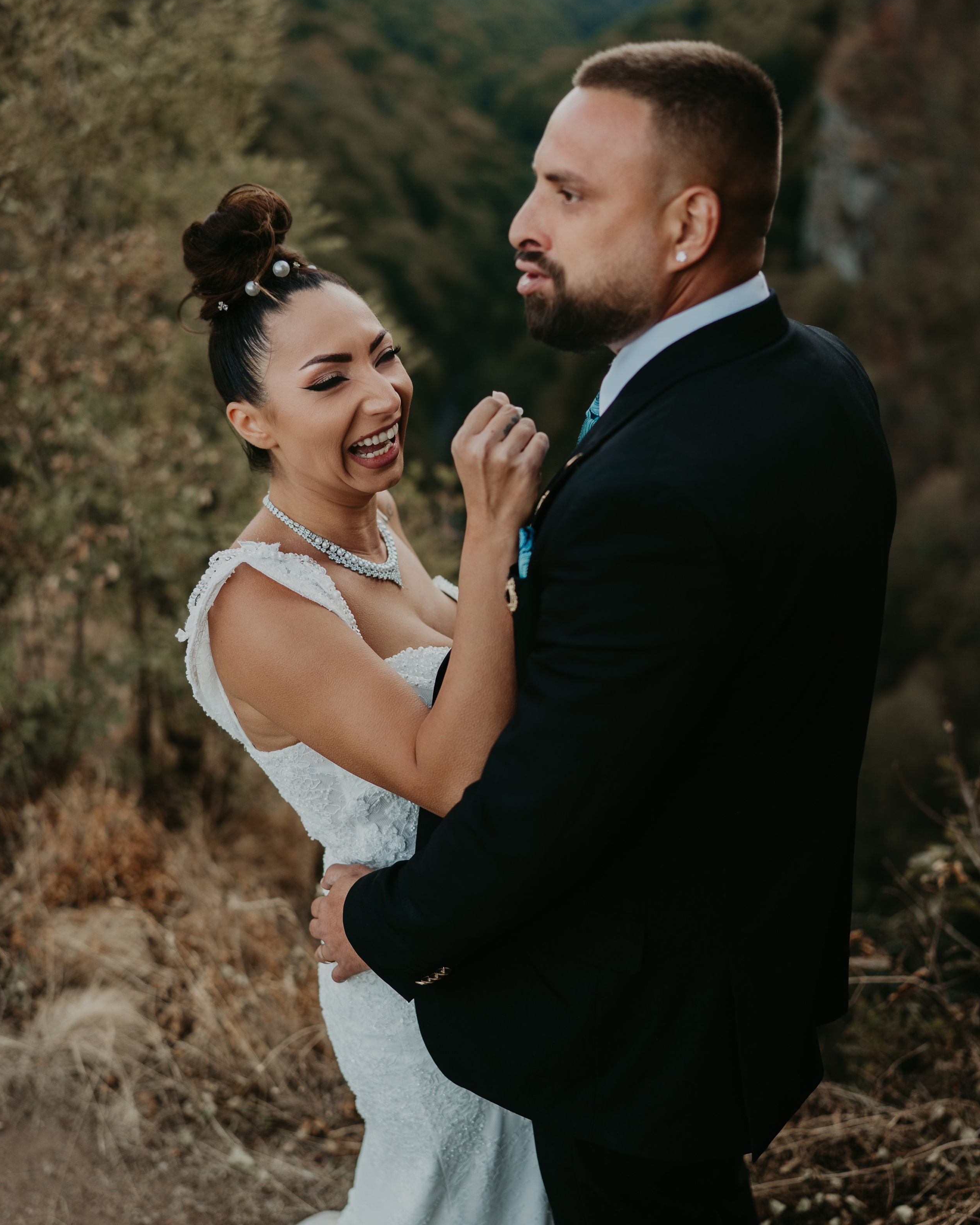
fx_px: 1450
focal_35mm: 40
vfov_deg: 45.8
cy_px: 634
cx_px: 496
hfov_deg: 37.3
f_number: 1.6
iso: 125
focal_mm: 35
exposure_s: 1/640
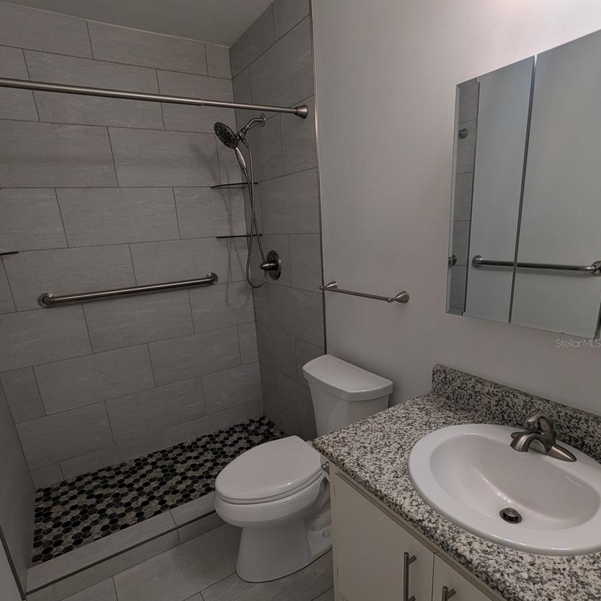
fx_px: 373
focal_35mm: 19
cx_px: 299
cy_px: 343
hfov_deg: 77.7
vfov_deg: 77.2
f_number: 2.2
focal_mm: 2.35
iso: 47
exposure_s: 1/30
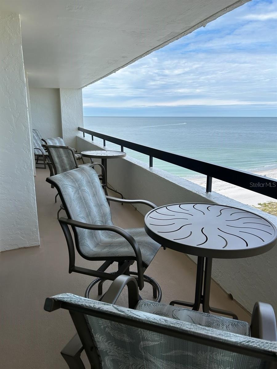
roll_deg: -0.5
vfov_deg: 67.3
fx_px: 277
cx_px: 138
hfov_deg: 53.1
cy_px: 184
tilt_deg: -12.5
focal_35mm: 26
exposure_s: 1/2299
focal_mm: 5.7
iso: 50
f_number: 1.5
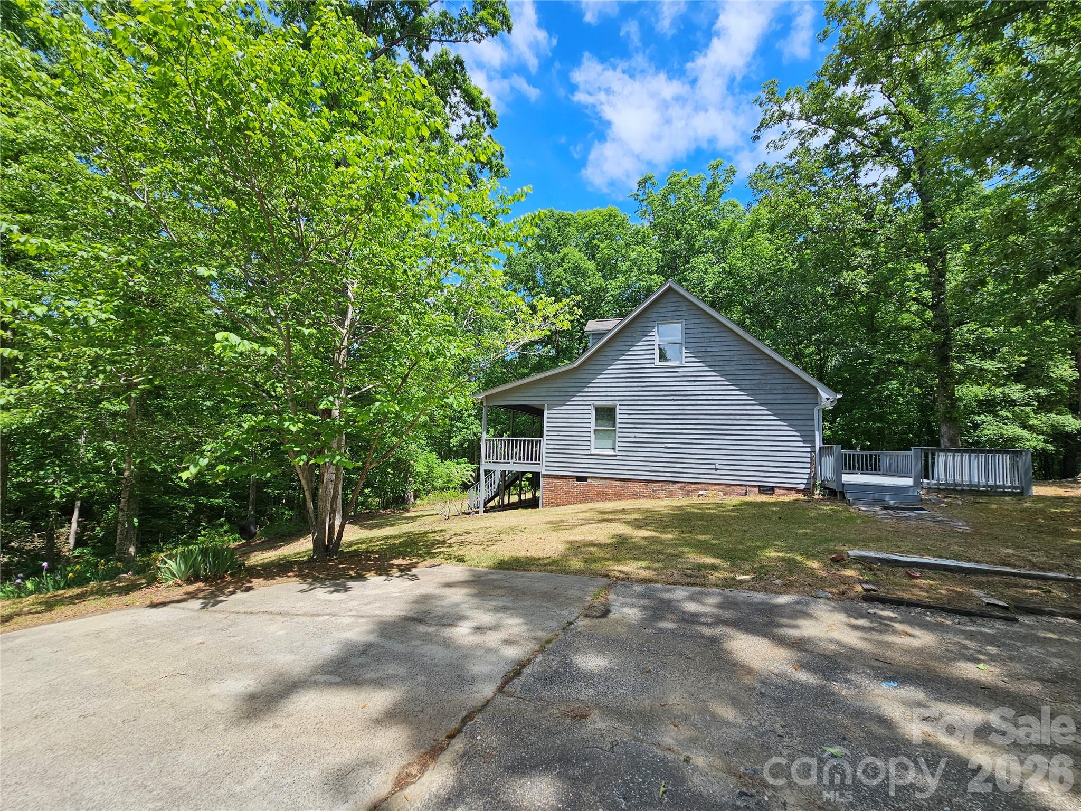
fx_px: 406
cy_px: 406
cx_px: 540
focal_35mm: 13
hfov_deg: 106.2
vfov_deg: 89.9
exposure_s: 1/1437
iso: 50
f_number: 2.2
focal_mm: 2.2
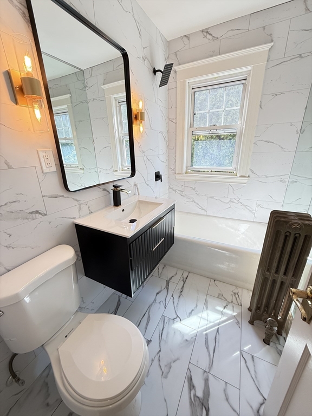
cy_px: 208
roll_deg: +2.0
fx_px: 168
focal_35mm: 14
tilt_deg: -18.2
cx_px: 156
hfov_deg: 85.7
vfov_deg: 102.1
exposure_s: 1/120
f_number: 2.2
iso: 160
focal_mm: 2.22
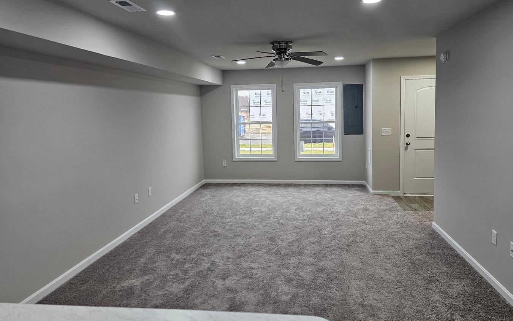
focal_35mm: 26
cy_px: 142
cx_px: 271
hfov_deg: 70.4
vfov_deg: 47.5
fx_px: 364
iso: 160
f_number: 1.7
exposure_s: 1/120
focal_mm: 6.3
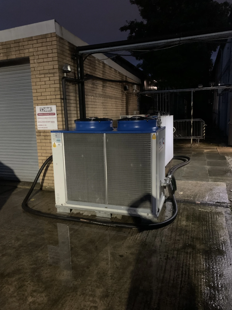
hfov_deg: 53.1
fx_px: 232
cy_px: 155
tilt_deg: -9.6
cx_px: 116
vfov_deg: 67.3
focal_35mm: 26
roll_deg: +2.0
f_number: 1.8
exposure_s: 1/15
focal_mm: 4.2
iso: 800
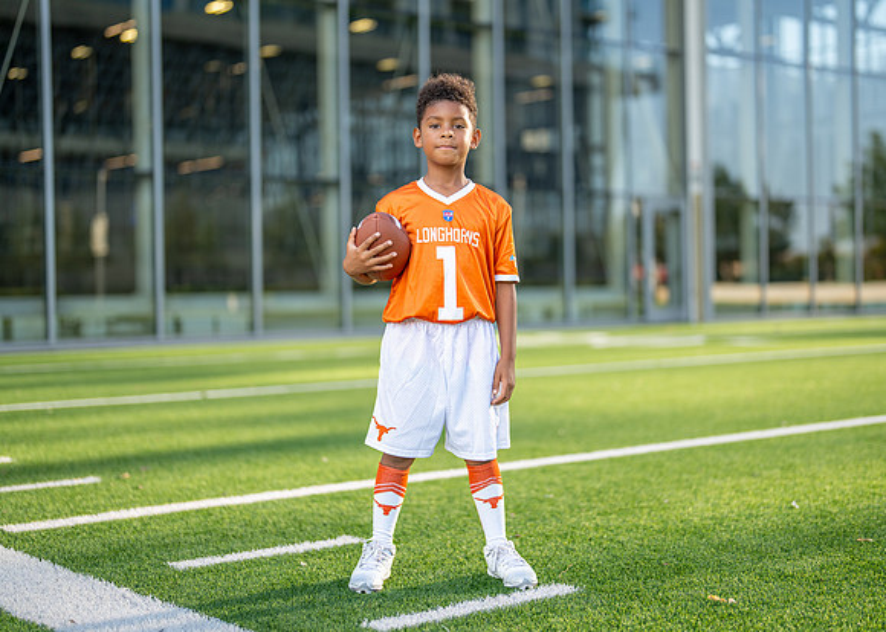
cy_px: 296
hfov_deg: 34.9
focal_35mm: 56
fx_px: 1409
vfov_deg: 25.3
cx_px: 461
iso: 100
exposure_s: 1/1600
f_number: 1.2
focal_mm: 50
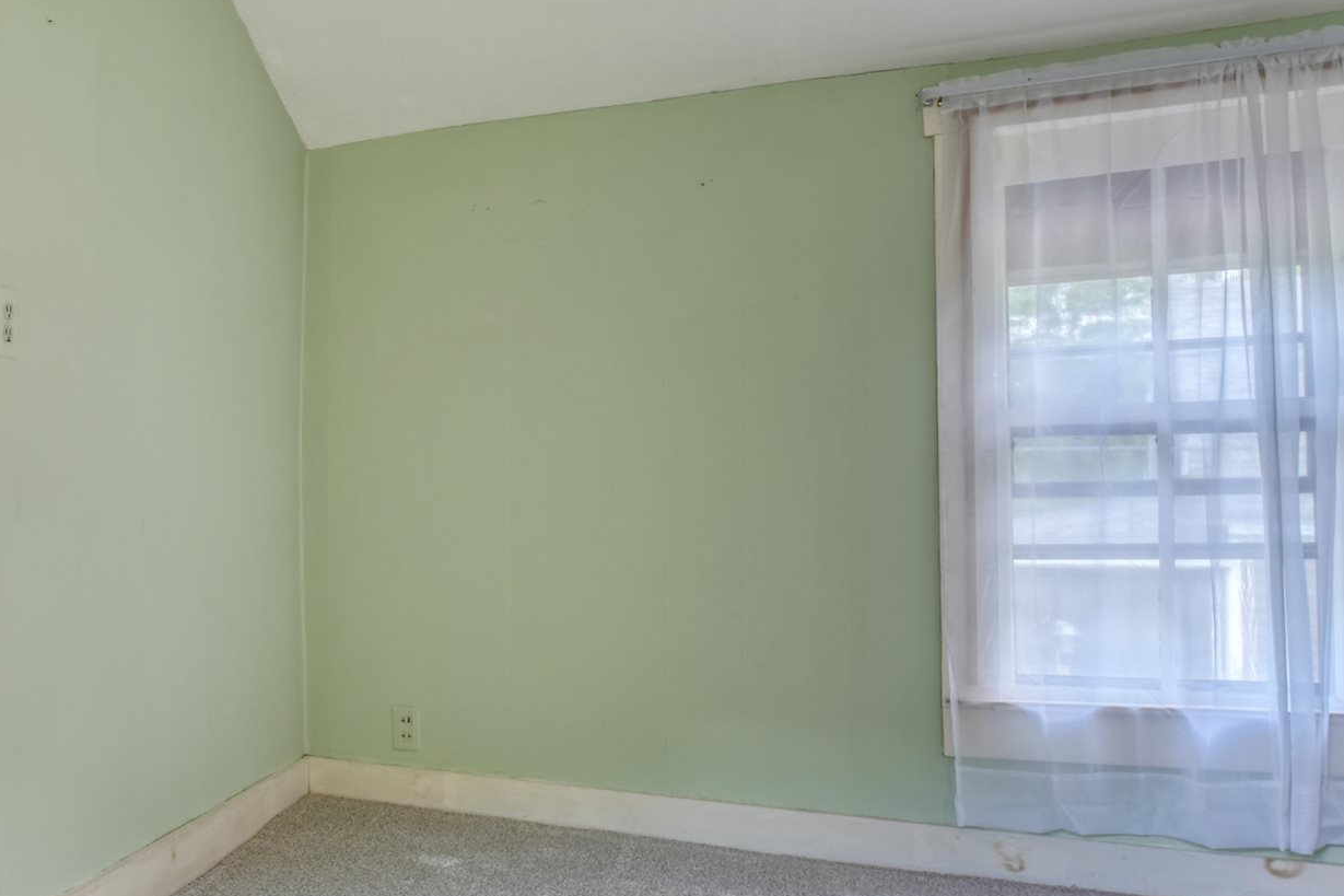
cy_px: 484
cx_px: 13
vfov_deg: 37.8
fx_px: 1306
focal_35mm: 35
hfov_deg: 46.1
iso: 100
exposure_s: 1/1.6
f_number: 8
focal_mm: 14
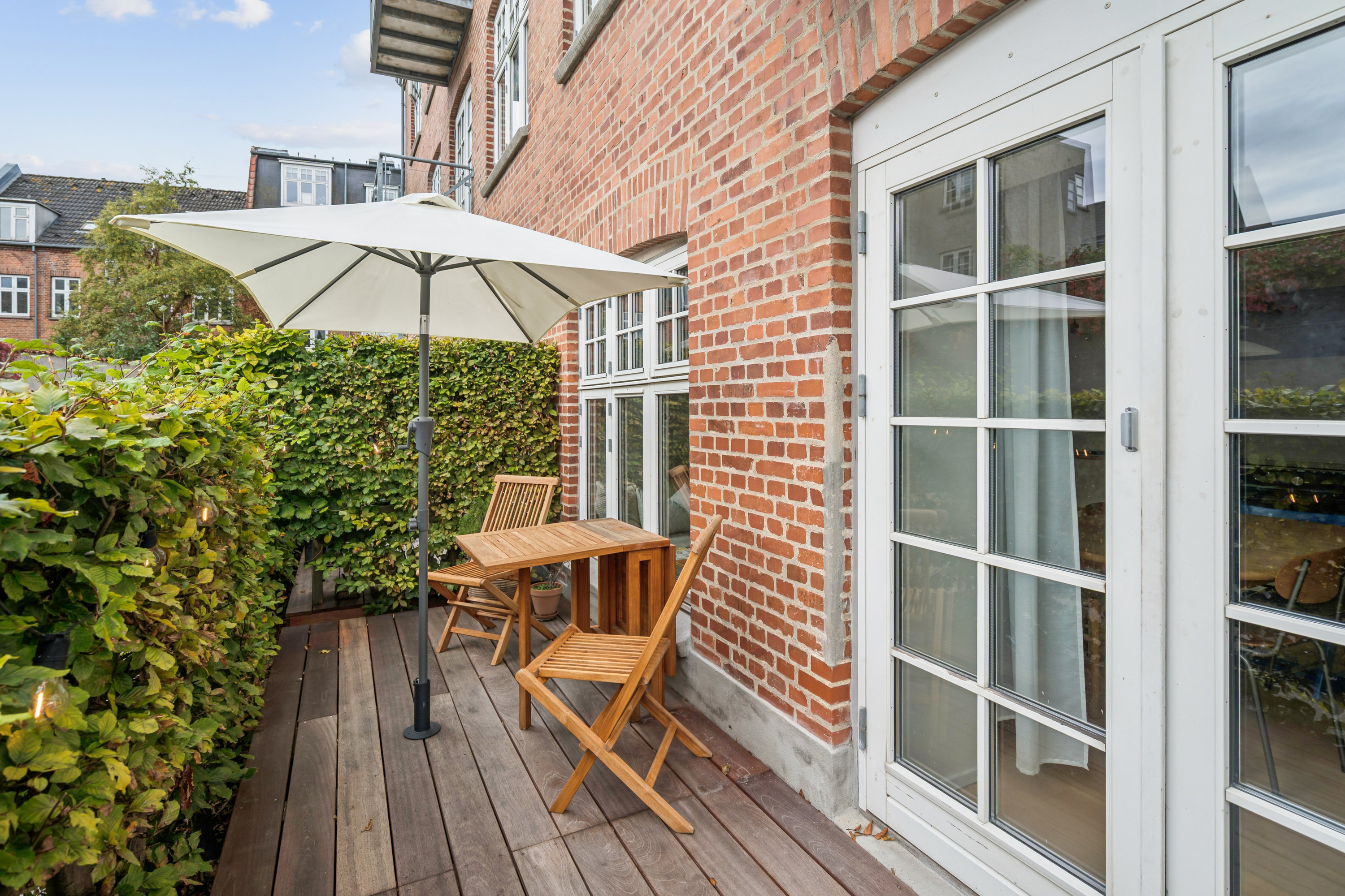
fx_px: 635
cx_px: 672
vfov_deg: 70.4
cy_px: 448
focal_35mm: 17
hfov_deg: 93.3
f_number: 6.3
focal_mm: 17
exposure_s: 1/125
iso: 110
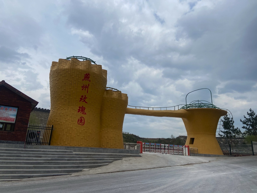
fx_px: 193
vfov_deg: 53.1
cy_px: 96
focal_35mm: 26
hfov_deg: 67.3
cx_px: 128
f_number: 1.8
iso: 32
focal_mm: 4.25
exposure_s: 1/6061
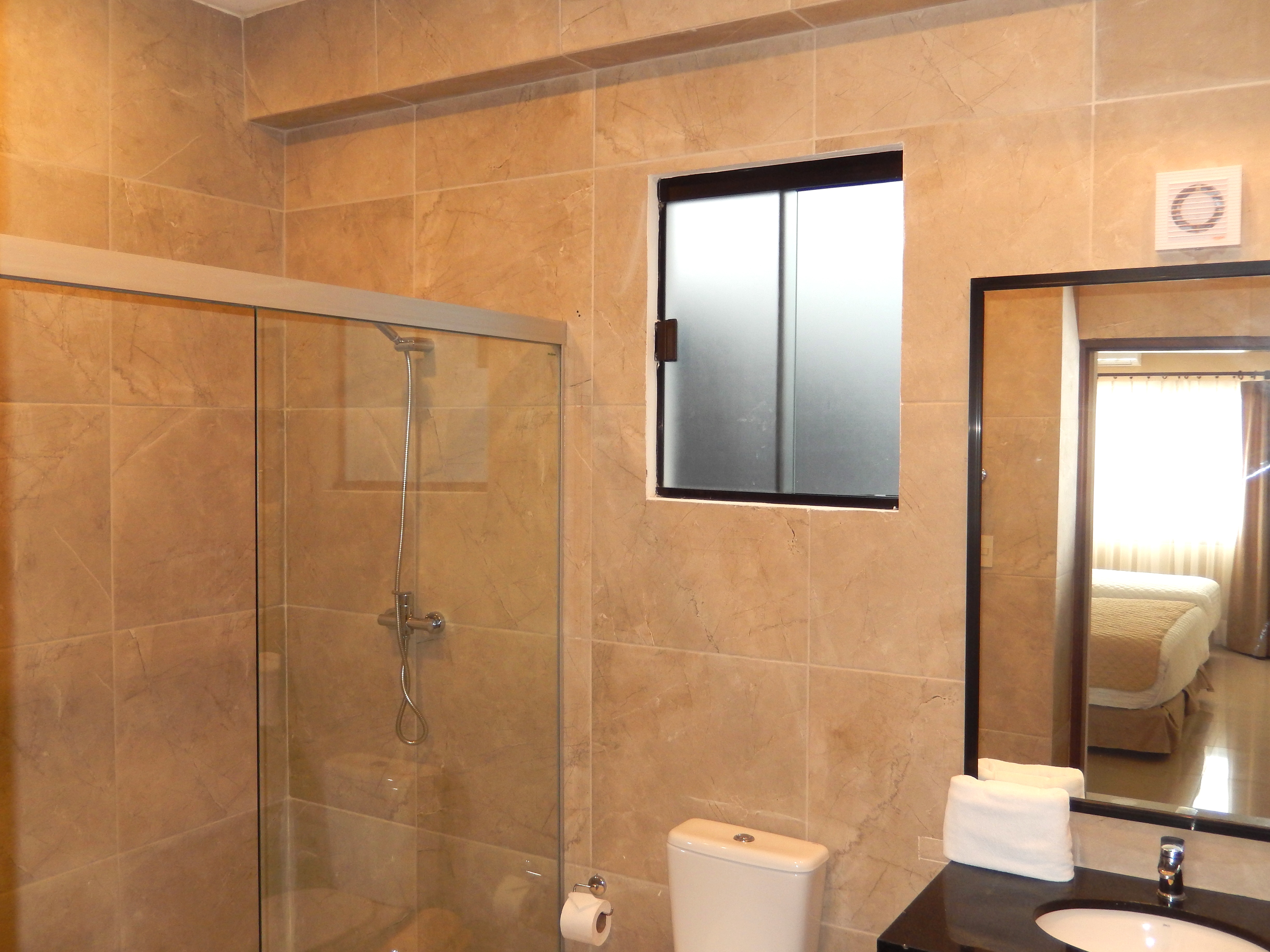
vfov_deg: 44.2
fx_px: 1174
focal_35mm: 32
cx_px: 635
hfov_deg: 56.8
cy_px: 476
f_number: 3.8
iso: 200
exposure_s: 1/30
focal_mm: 5.7
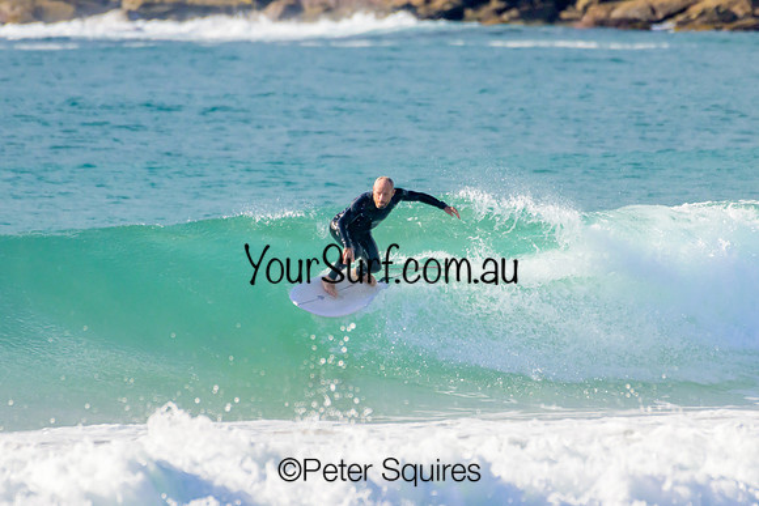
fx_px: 21087
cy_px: 253
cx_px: 380
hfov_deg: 2.1
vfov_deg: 1.4
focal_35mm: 1000
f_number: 11
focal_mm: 1000
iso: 1400
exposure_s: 1/2000
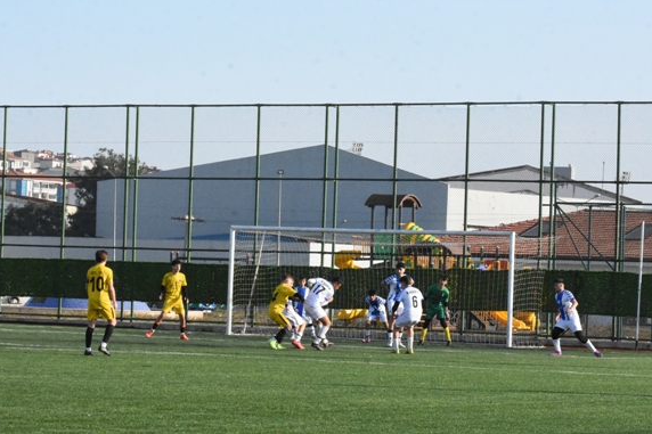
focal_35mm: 160
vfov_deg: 8.6
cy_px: 223
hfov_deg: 12.9
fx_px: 2889
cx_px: 343
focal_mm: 95
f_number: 16
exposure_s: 1/4000
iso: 8000
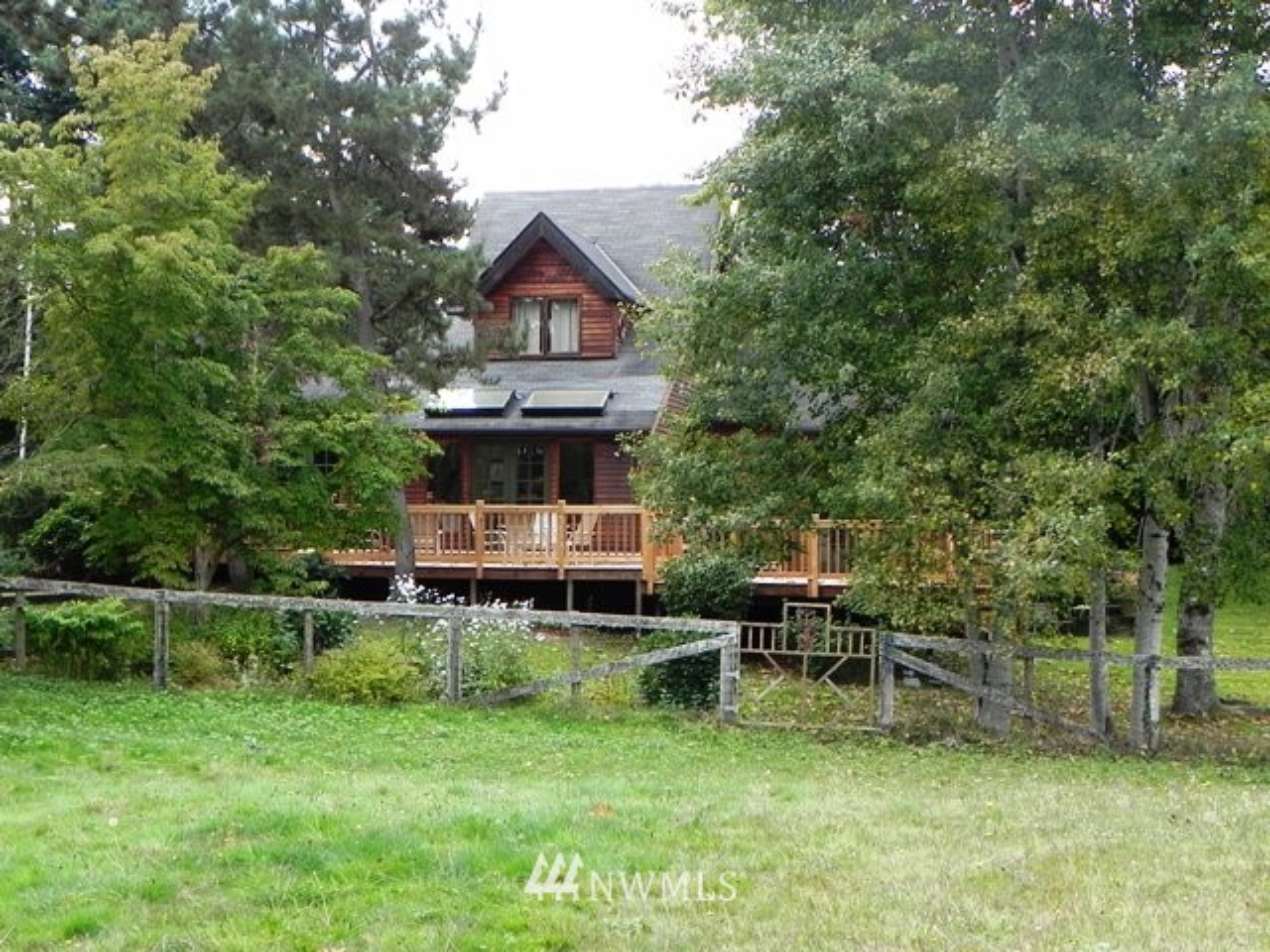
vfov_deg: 25.2
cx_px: 635
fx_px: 2128
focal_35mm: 58
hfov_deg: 33.2
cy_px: 476
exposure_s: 1/120
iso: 160
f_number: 4.5
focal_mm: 10.3
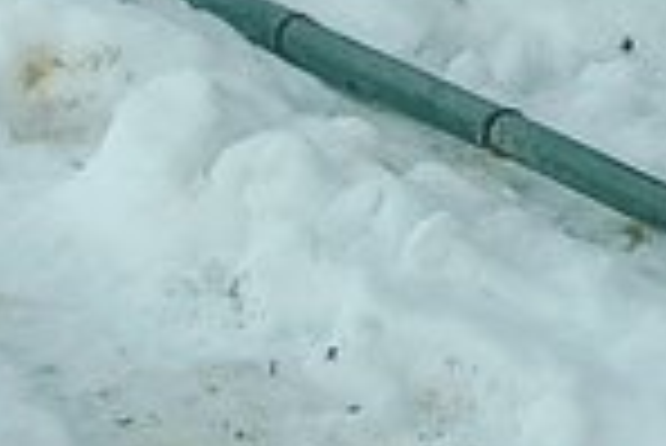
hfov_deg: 8.4
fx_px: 4537
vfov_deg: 5.5
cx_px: 630
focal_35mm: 245
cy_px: -572
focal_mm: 5.58
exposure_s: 1/250
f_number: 2.8
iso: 64
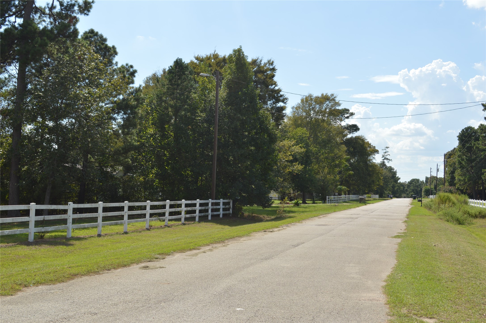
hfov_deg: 43.6
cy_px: 162
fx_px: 607
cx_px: 243
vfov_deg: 29.8
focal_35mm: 45
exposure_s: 1/200
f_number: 8
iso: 100
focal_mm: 30
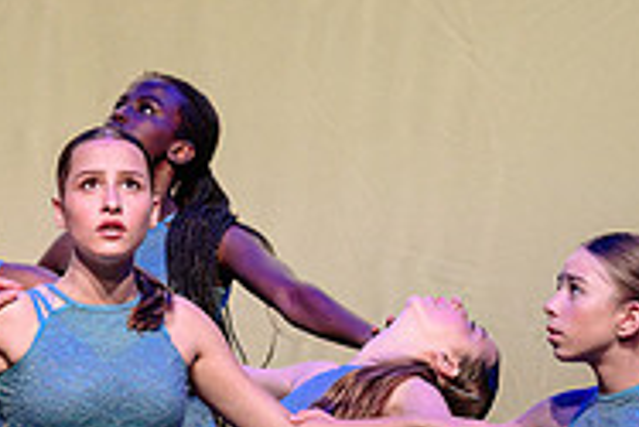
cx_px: 242
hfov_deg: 3.4
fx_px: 10782
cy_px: 484
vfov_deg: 2.3
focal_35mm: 607
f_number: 2.8
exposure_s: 1/500
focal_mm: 155
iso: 1250
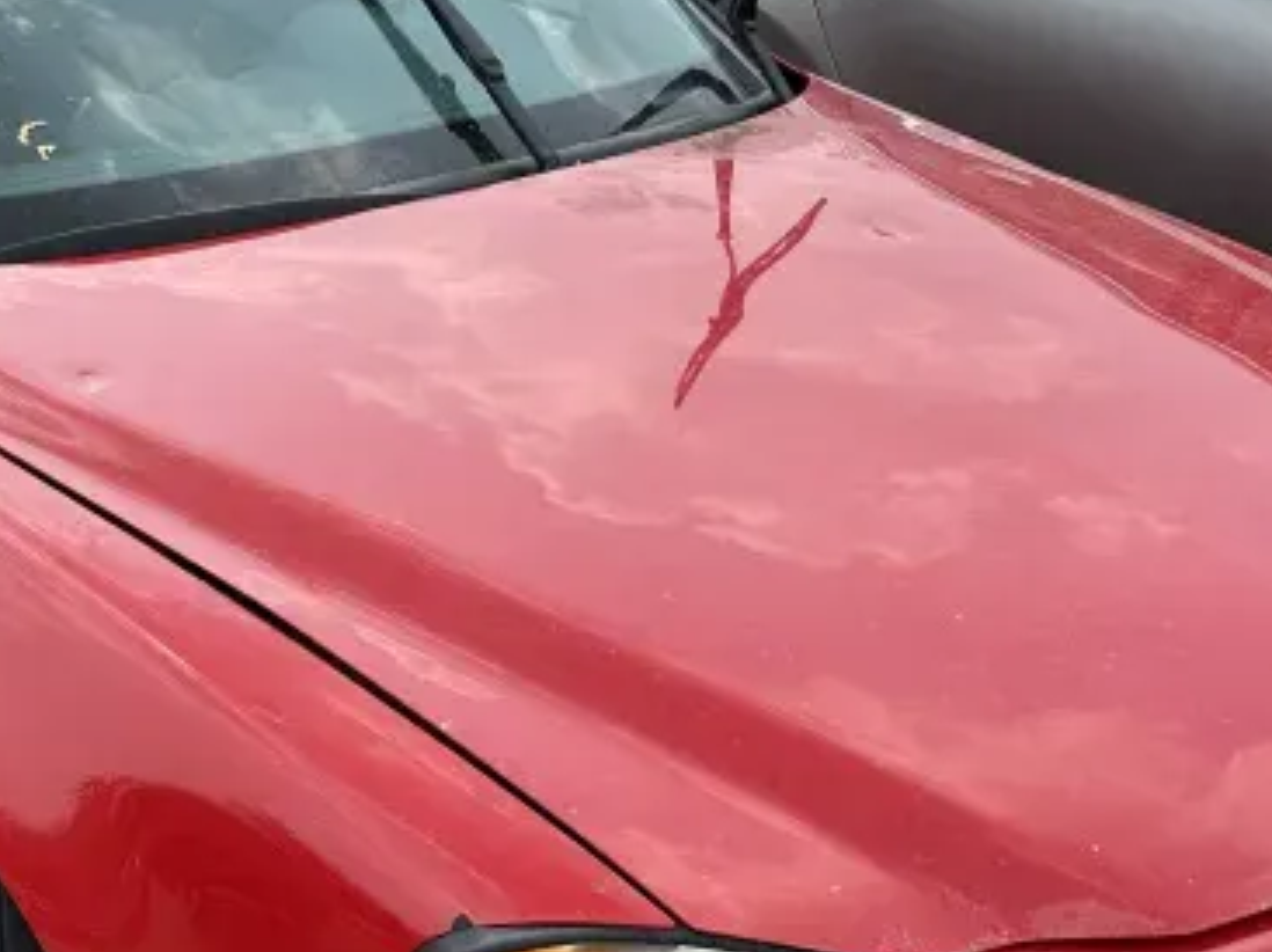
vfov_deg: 23.2
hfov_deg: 30.1
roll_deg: +2.1
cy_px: 549
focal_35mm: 63
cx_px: 271
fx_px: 2313
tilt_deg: -22.1
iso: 80
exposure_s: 1/2299
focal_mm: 6.86
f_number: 1.78
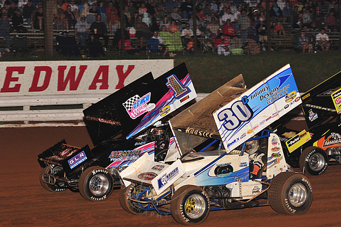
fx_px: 1165
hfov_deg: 16.7
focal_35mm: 123
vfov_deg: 11.1
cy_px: 113
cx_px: 161
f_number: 6.3
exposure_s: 1/320
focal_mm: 105
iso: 1000
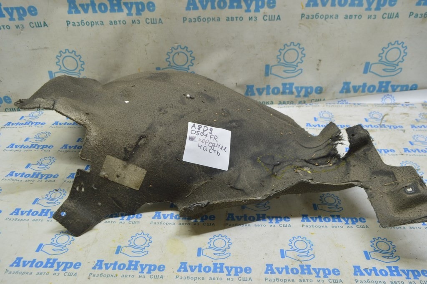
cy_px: 142
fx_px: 356
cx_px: 214
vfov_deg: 43.5
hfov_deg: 62.0
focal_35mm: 30
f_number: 5.6
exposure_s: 1/20
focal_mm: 20
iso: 400
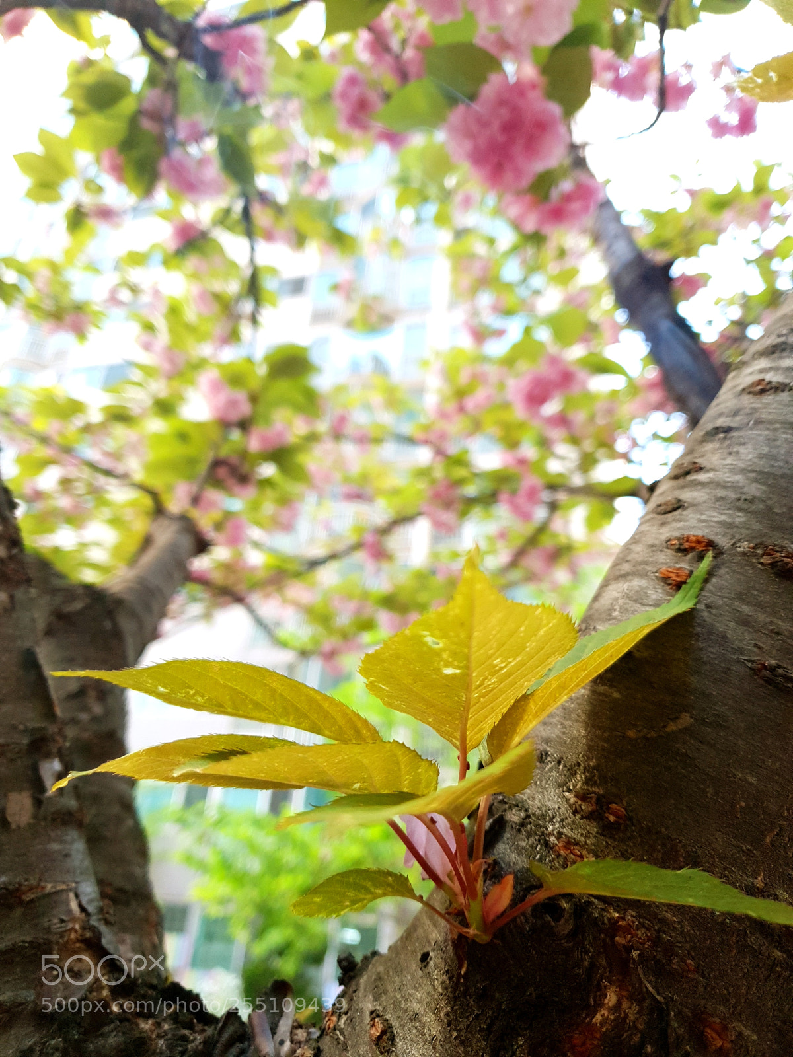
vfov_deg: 67.3
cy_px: 528
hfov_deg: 53.1
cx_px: 396
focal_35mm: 26
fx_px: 794
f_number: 1.5
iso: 200
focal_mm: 4.3
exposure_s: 1/350
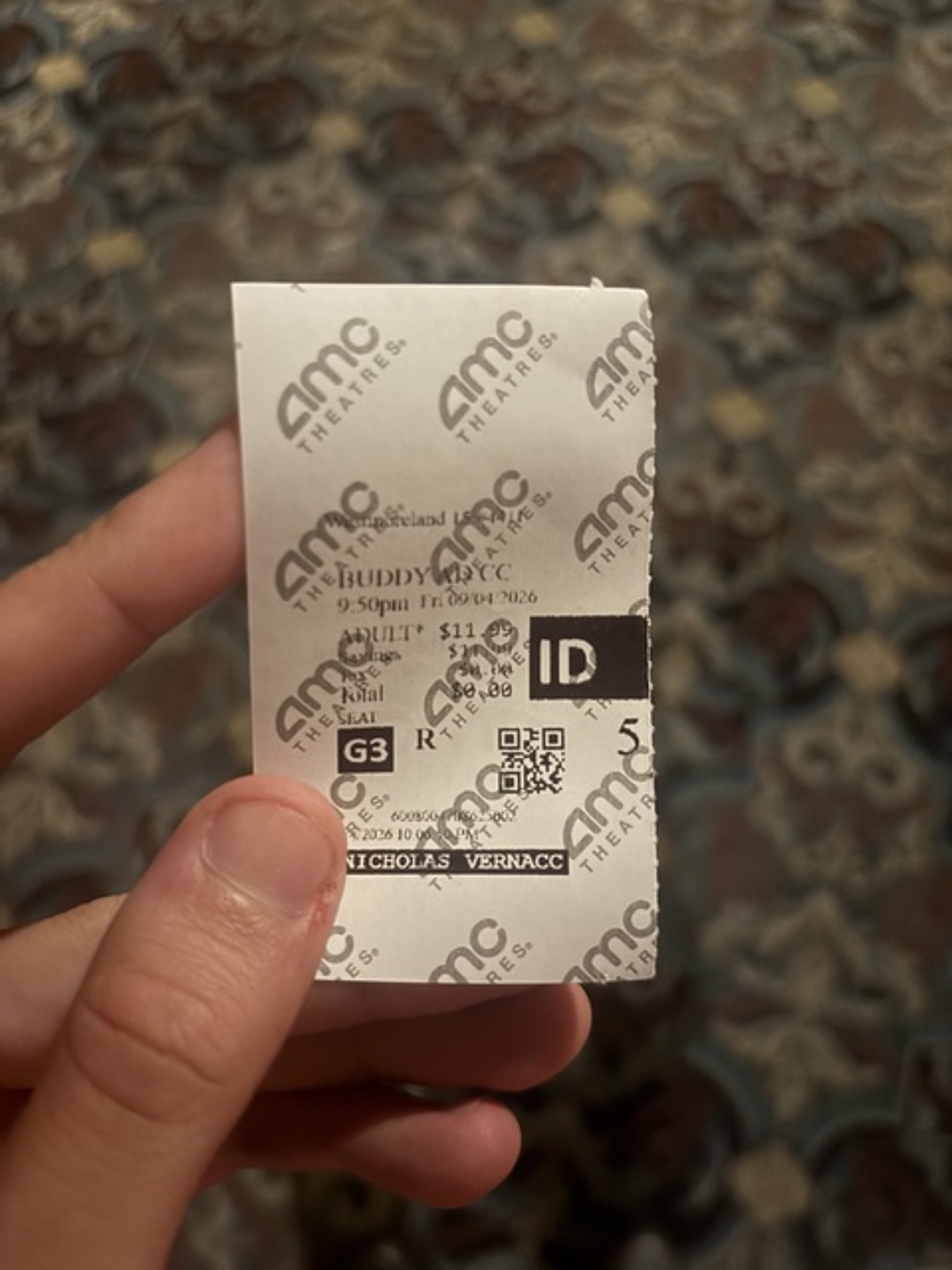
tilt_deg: -69.9
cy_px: 635
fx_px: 953
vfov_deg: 67.3
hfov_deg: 53.1
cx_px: 476
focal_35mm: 26
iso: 640
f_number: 1.6
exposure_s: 1/11
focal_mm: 5.96
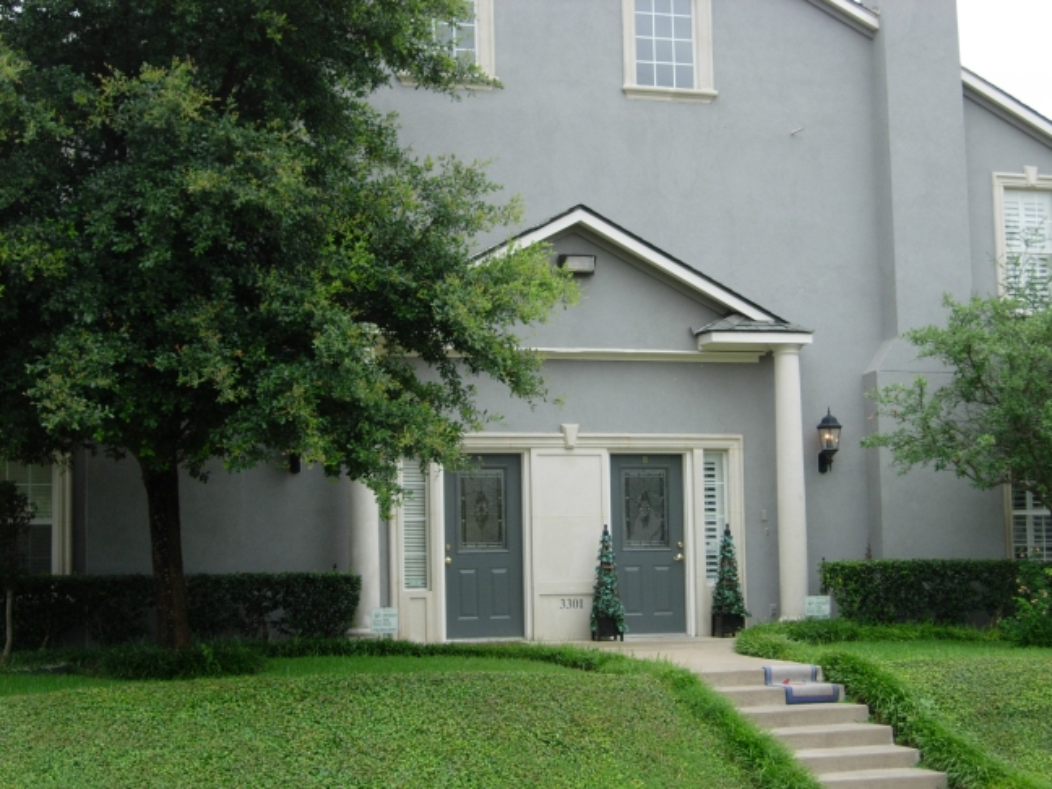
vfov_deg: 24.0
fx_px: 1854
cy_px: 394
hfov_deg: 31.7
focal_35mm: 61
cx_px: 526
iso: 64
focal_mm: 12.7
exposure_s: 1/483
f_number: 3.5
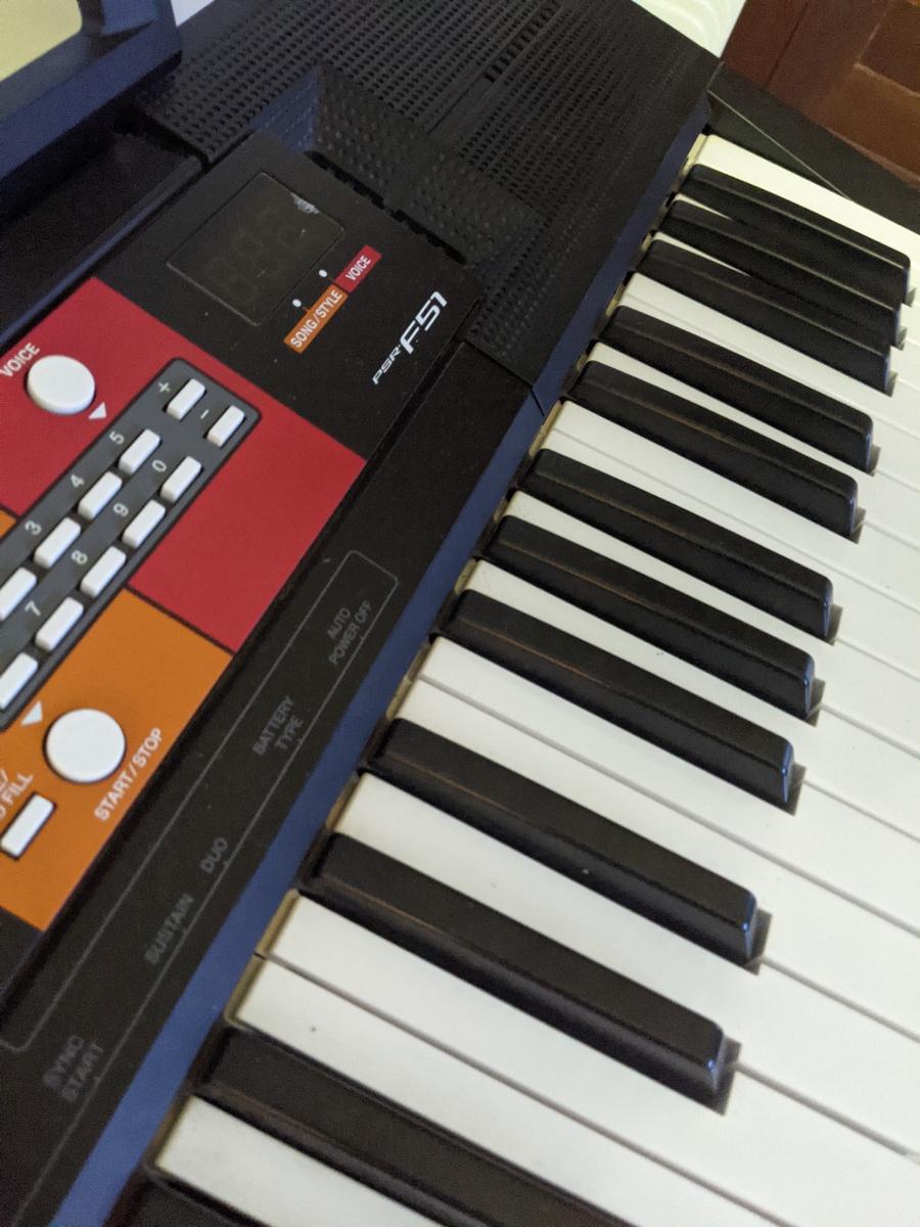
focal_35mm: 27
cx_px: 460
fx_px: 957
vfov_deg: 65.3
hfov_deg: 51.4
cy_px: 614
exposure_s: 1/16.7
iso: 2792
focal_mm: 4.44
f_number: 1.8
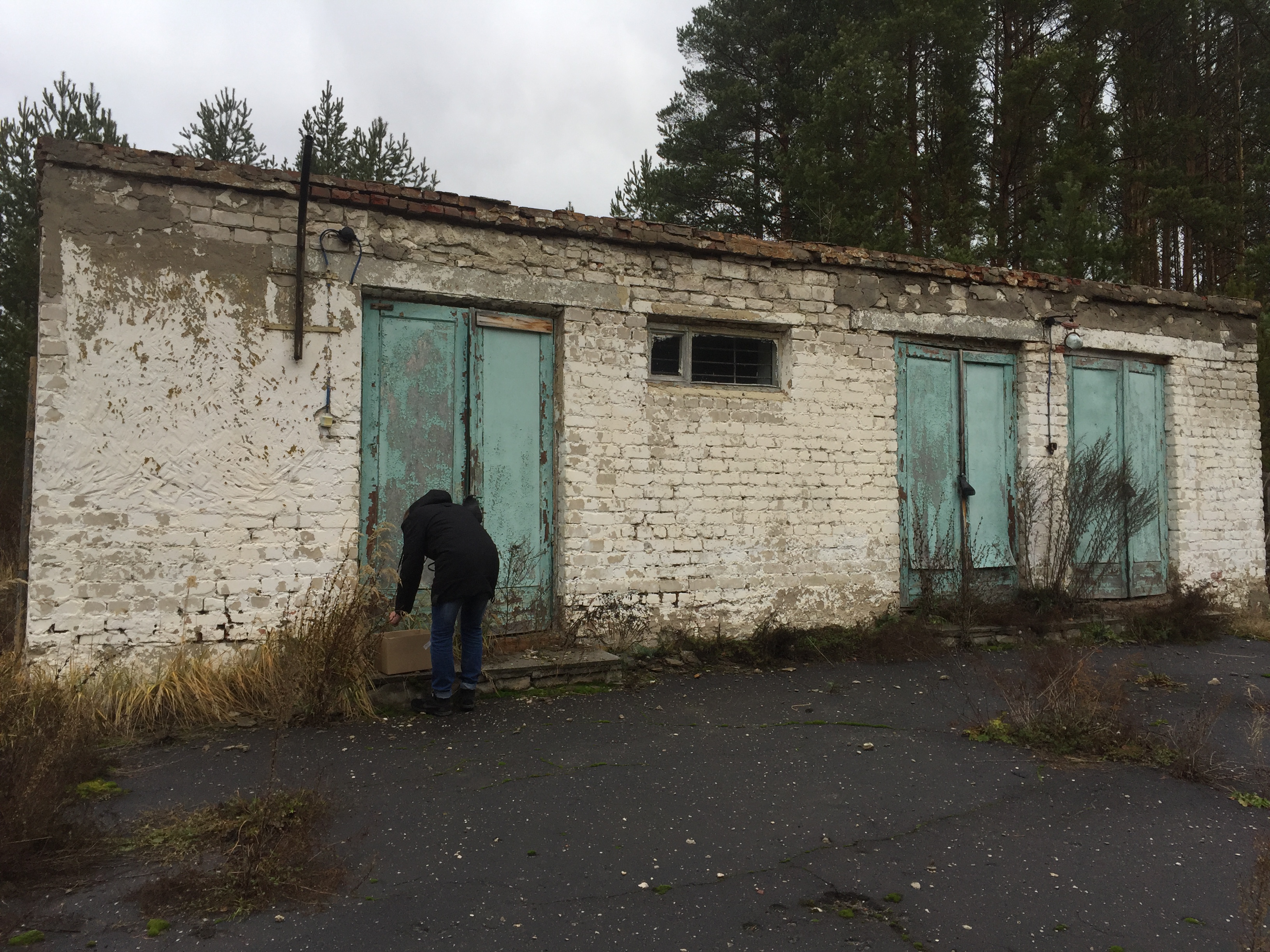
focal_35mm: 29
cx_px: 635
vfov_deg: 48.2
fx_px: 1064
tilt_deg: +3.2
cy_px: 476
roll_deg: -1.7
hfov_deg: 61.7
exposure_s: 1/444
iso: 32
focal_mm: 4.15
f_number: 2.2
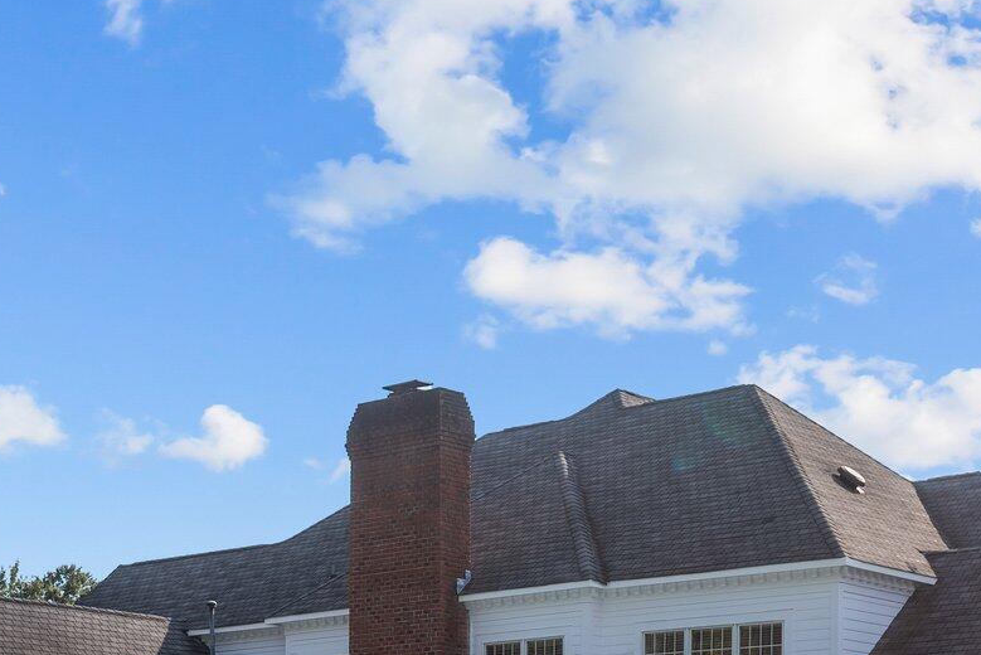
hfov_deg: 28.4
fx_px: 1935
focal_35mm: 71
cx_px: 424
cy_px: 681
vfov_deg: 18.6
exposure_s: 1/400
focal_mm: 27
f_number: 8
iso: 250
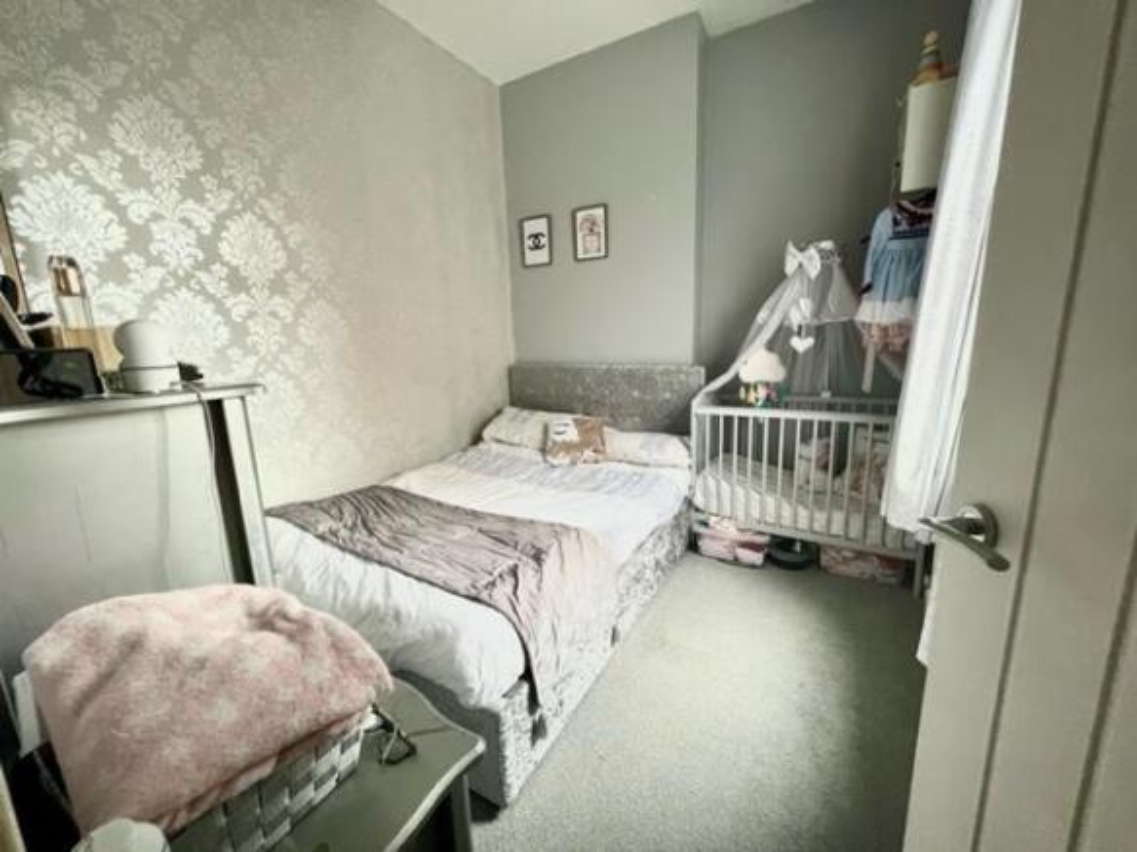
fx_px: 427
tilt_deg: -11.9
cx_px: 568
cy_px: 426
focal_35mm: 13
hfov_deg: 106.2
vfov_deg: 89.9
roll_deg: +0.8
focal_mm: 1.57
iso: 250
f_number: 1.8
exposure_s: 1/50
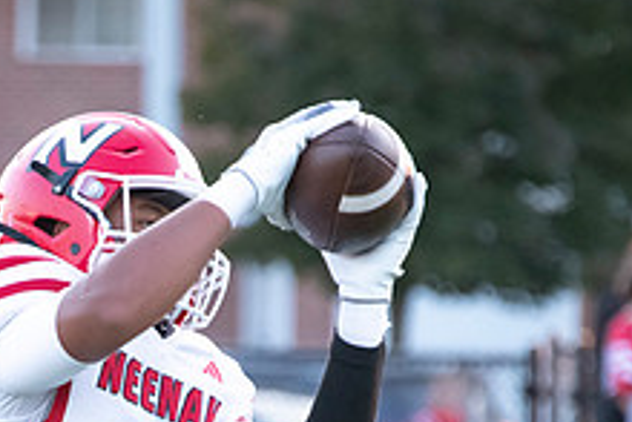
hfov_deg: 3.1
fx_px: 11594
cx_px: 75
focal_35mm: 660
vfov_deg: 2.1
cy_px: 492
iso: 4000
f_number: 5.6
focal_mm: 250
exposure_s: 1/800
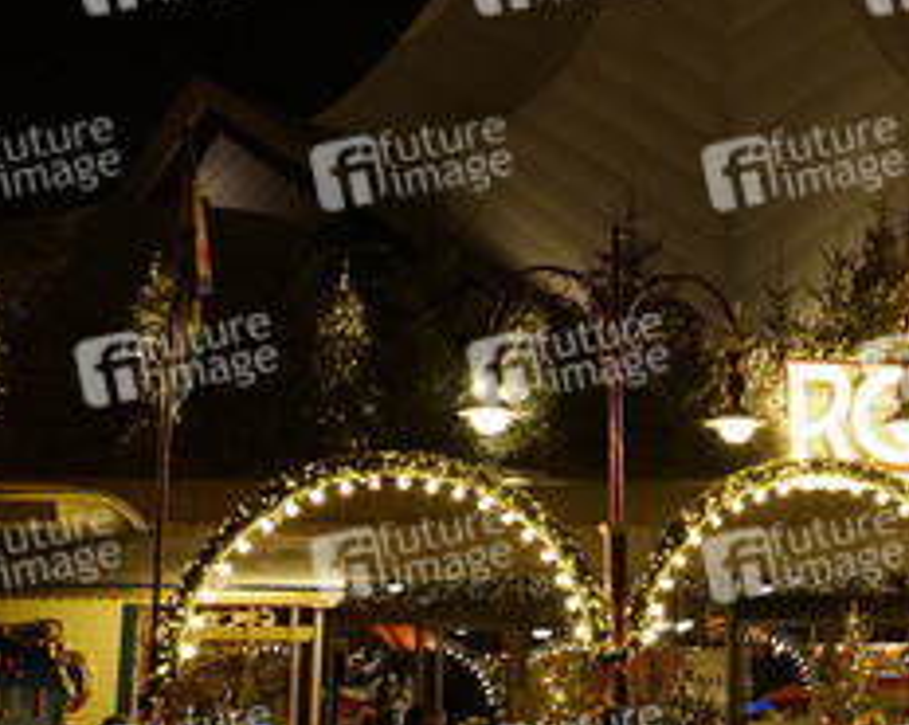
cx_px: 856
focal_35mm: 73
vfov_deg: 20.9
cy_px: 263
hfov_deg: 25.1
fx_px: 1961
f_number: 4
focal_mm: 40
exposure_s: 1/60
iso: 1600
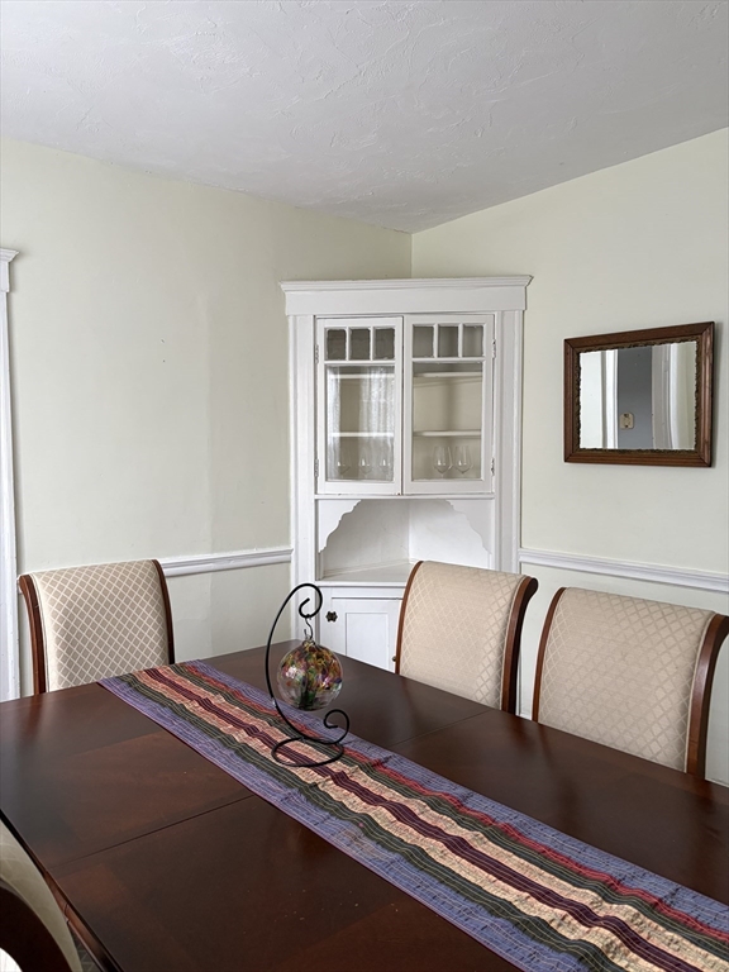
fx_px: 730
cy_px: 486
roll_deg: -0.1
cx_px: 364
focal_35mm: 26
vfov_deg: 67.3
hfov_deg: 53.1
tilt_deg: -3.2
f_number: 1.6
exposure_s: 1/60
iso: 160
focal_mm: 5.96
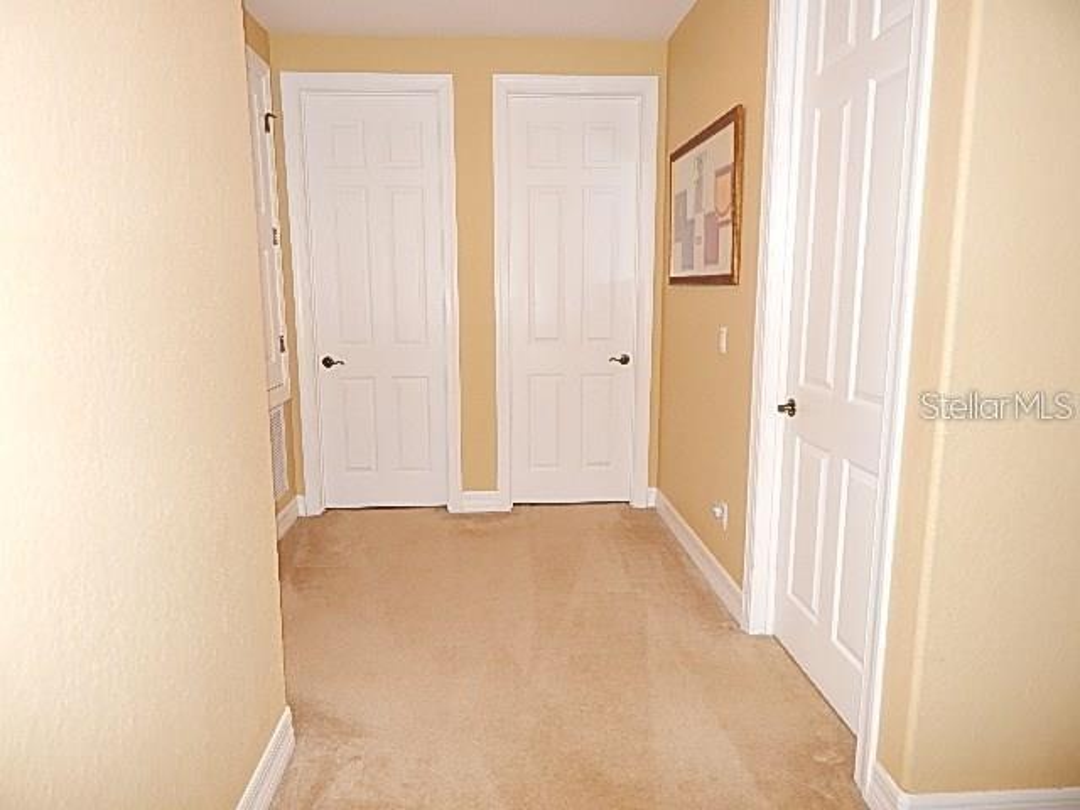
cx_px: 540
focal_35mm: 23
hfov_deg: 73.9
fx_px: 718
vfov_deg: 58.9
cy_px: 405
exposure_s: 1/30
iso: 200
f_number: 3
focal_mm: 4
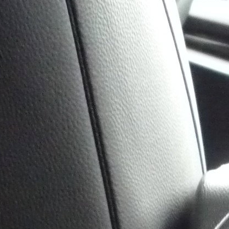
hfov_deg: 12.7
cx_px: 351
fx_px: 973
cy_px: 410
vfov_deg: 12.3
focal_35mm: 130
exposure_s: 1/8
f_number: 3.3
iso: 800
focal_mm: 5.2
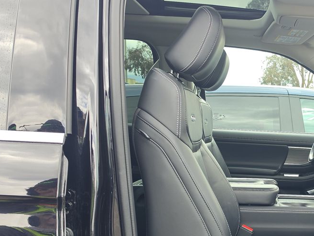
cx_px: 276
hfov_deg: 32.8
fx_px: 508
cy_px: 194
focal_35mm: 56
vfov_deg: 25.6
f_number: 1.4
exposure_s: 1/119
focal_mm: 6.5
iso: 14
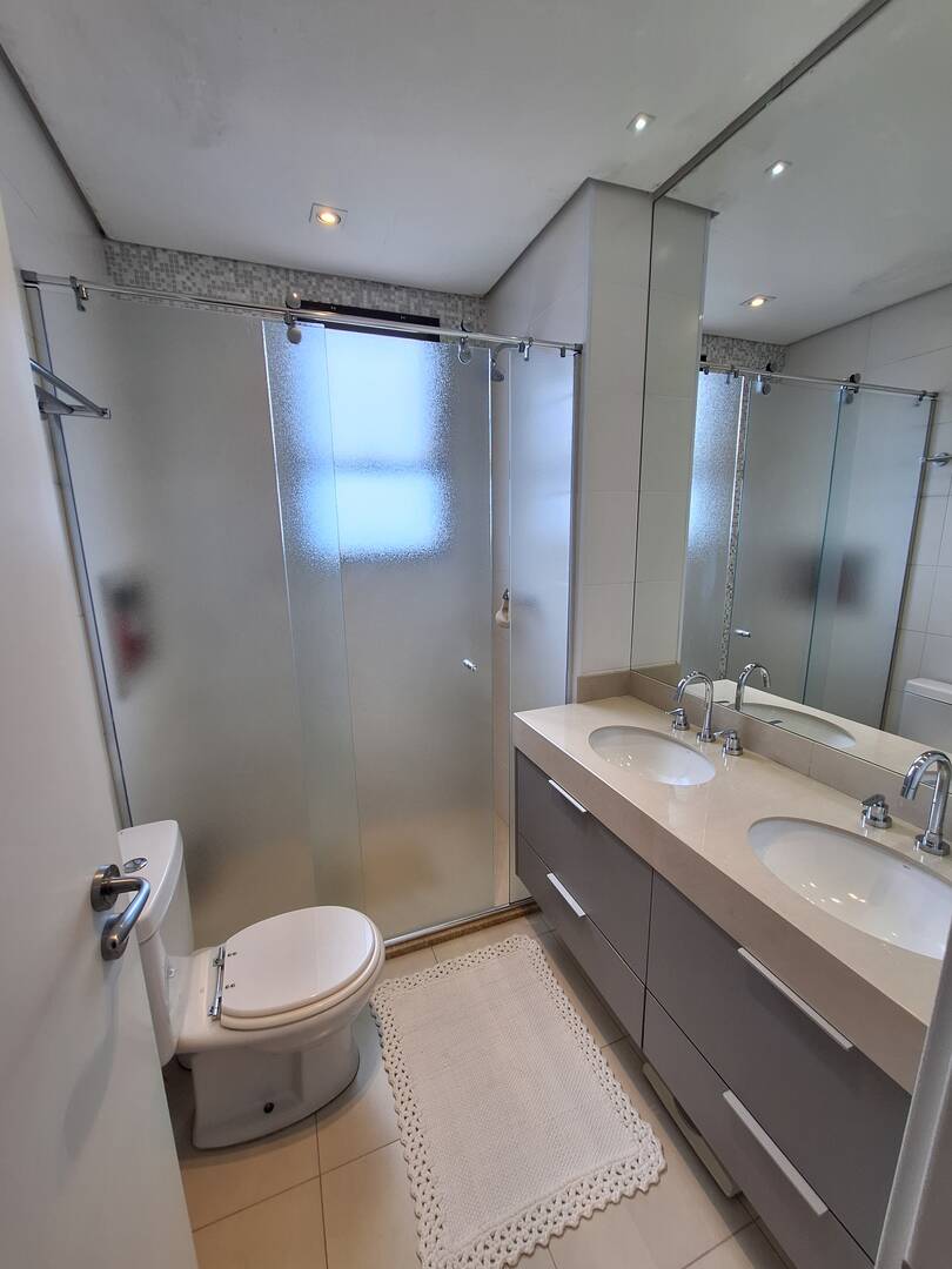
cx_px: 476
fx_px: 477
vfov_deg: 106.2
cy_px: 634
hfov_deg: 89.9
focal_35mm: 13
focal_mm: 1.74
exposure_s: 1/120
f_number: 2.2
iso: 64
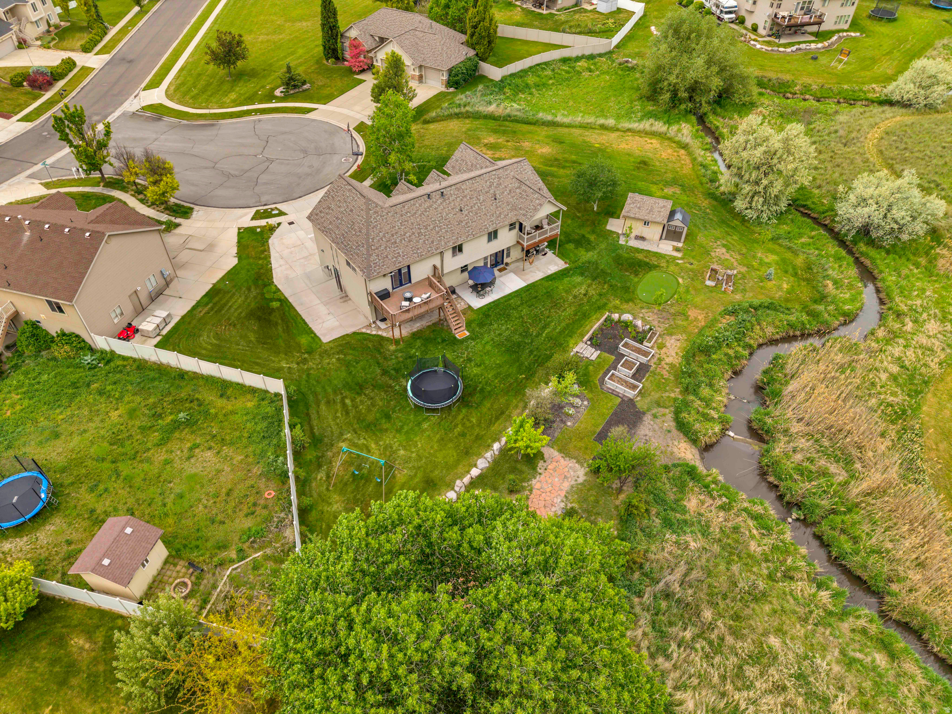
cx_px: 476
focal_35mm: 24
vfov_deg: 56.8
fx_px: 660
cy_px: 357
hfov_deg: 71.6
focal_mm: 8.67
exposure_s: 1/125
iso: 100
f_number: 1.8
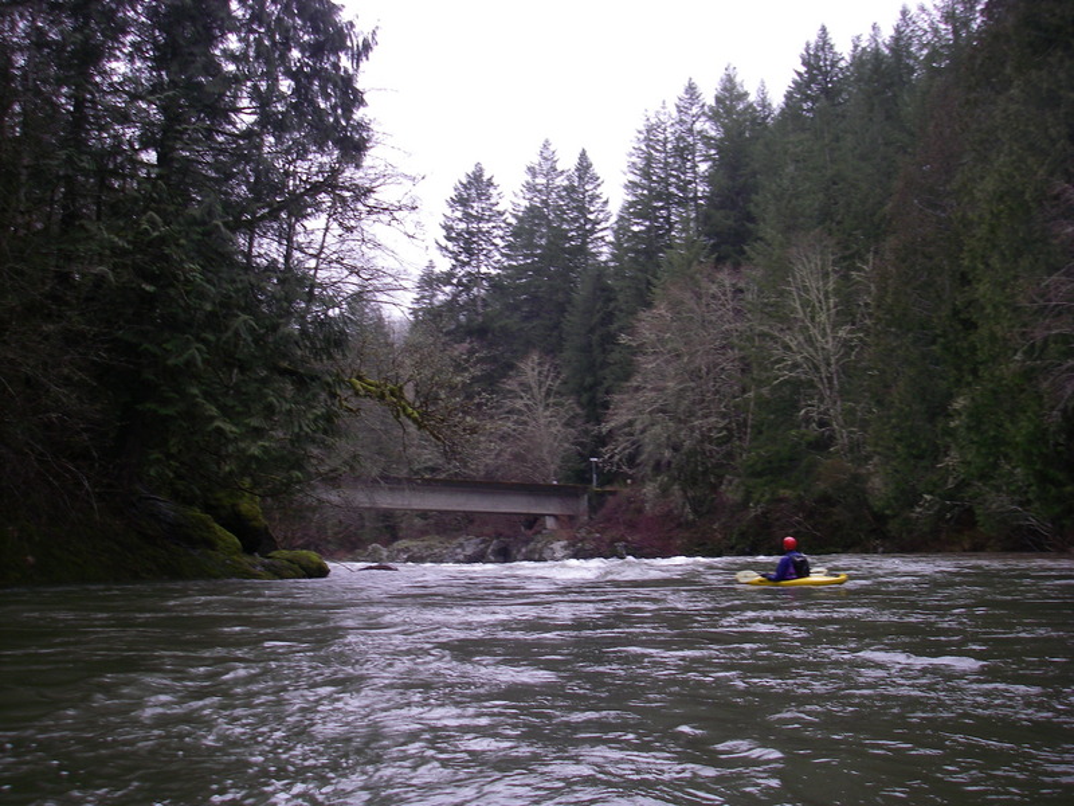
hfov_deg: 49.0
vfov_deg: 37.7
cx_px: 537
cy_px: 403
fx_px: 1179
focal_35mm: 38
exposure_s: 1/50
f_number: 3.3
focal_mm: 6.3
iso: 64
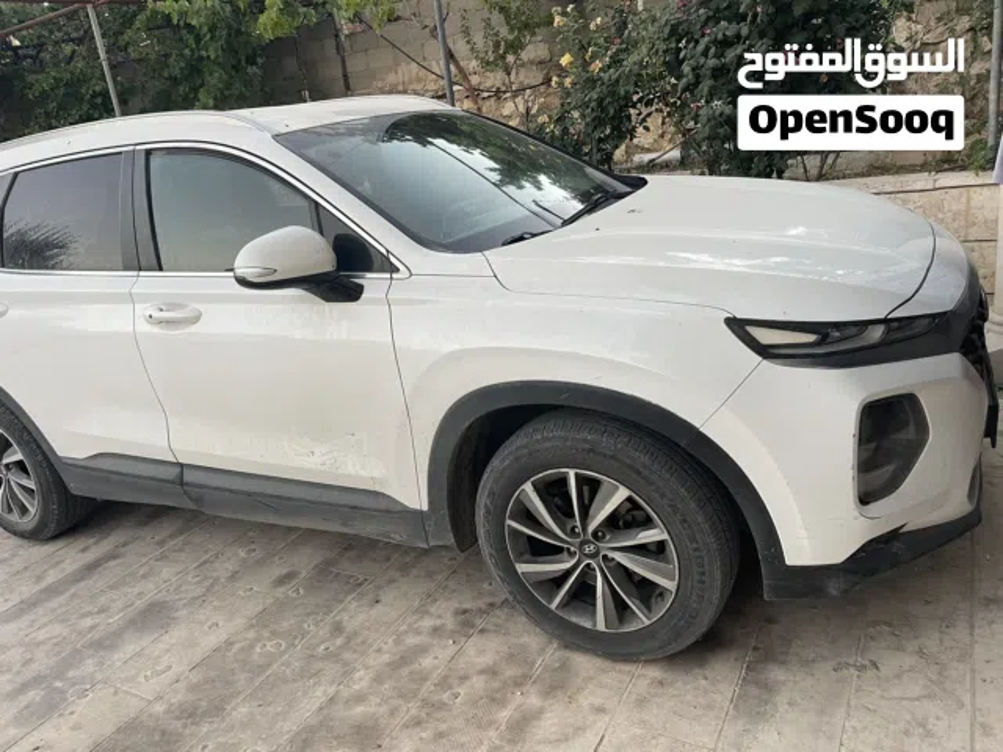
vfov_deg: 54.9
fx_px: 724
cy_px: 376
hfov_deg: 69.4
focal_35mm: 25
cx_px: 502
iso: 125
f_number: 1.6
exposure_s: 1/83
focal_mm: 5.1
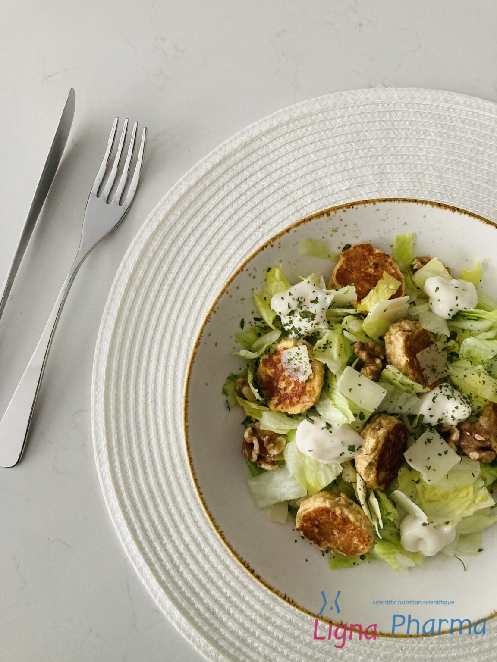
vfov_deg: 63.4
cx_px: 248
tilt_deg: -84.4
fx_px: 536
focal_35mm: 28
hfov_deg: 49.7
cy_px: 331
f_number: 1.8
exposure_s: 1/60
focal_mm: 3.99
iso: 200
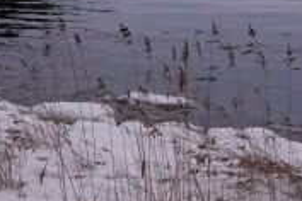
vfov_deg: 11.2
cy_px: 49
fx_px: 1023
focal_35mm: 122
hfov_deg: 15.8
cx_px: -114
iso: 1250
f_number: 8
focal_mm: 8.8
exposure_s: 1/160
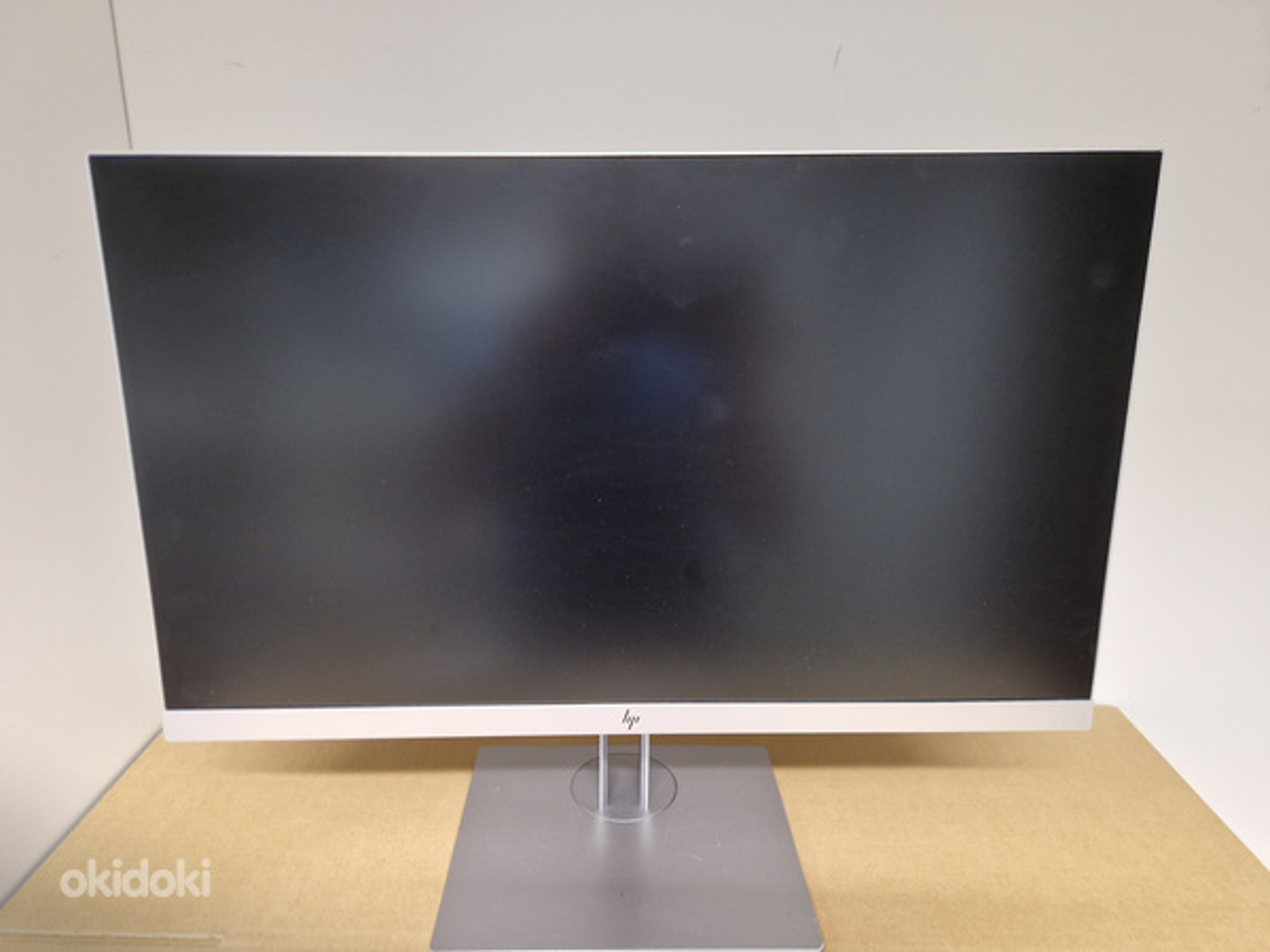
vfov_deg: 58.9
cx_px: 635
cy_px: 476
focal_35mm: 23
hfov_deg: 73.9
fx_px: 844
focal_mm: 5.4
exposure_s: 1/25
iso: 640
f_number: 1.8
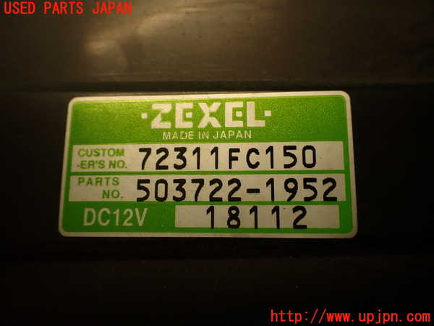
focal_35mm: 30
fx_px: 376
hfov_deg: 60.0
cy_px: 163
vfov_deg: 46.8
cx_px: 217
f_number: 2.3
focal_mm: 5.4
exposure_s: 1/60
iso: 160
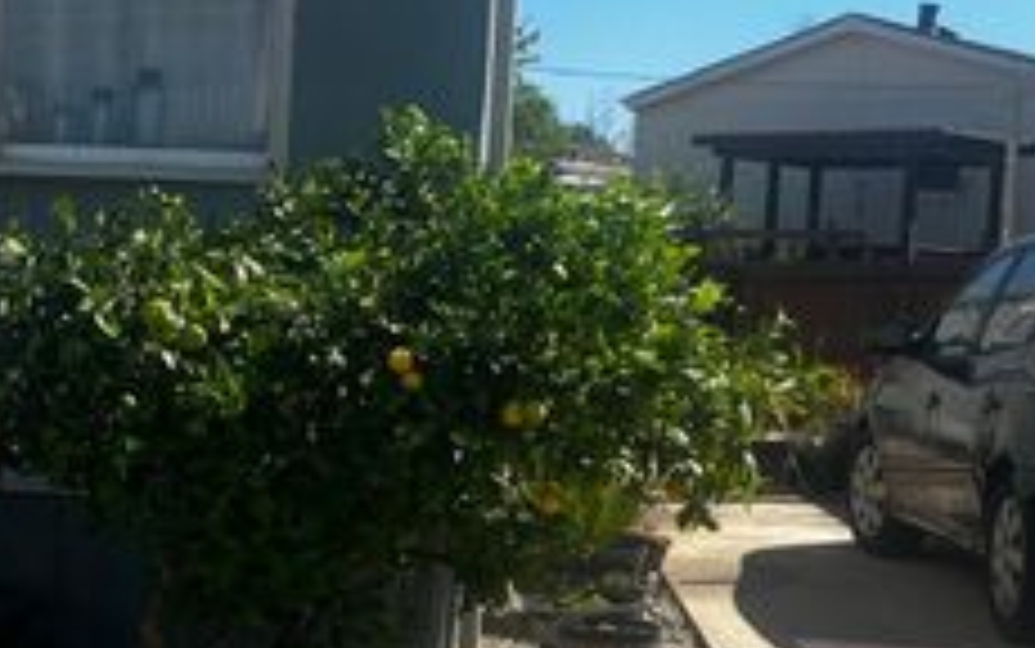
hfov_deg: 24.6
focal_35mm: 80
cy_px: 470
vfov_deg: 16.3
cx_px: -9
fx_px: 2258
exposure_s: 1/2632
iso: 50
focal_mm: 5.1
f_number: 1.6
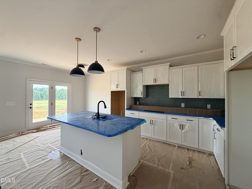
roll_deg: +0.7
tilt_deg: +0.1
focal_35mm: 14
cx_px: 126
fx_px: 102
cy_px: 94
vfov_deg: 85.7
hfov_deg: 102.1
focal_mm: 2.22
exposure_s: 1/121
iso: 250
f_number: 2.2
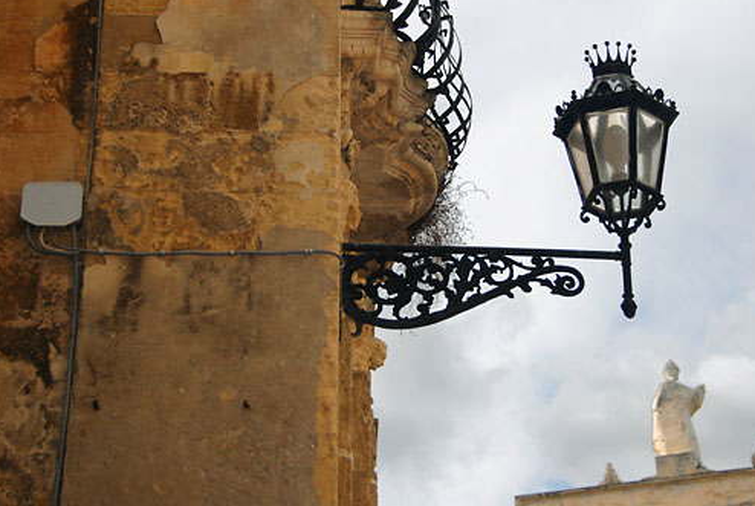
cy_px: 224
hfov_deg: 25.6
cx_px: 443
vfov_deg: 17.3
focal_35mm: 79
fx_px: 1659
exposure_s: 1/1000
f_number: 4.5
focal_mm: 42
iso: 200
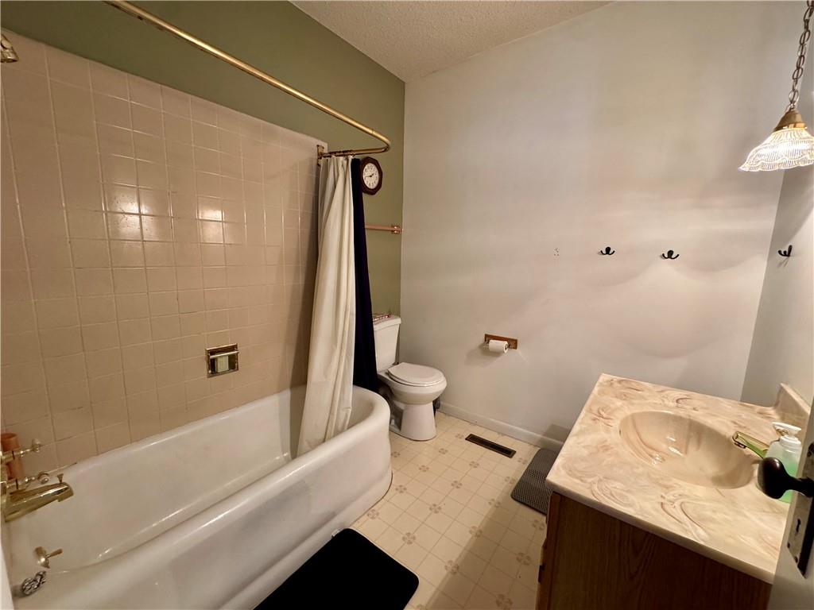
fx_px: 329
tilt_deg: -9.4
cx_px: 407
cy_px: 305
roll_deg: -1.4
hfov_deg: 102.1
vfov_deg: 85.7
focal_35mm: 14
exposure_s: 1/60
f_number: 2.2
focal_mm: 2.22
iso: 320
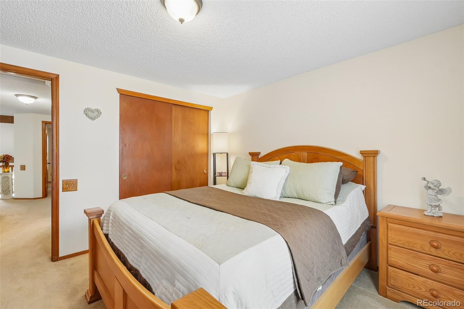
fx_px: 193
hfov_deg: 100.4
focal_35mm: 15
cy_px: 154
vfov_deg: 77.3
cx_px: 232
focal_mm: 10
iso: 800
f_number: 8
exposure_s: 1/2.5
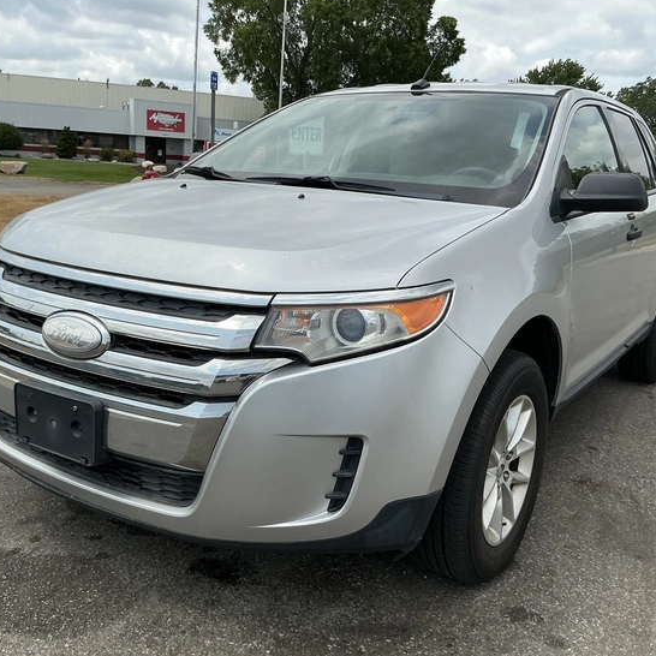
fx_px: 729
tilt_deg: -12.1
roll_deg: -3.2
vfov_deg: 48.4
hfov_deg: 48.4
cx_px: 339
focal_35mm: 34
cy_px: 320
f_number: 1.8
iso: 25
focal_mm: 3
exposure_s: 1/2141
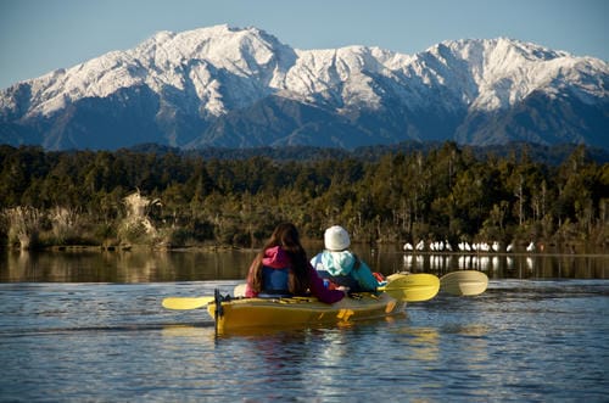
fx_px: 2658
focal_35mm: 158
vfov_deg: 8.7
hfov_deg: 13.1
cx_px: 304
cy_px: 202
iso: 200
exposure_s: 1/320
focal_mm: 105
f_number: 5.6
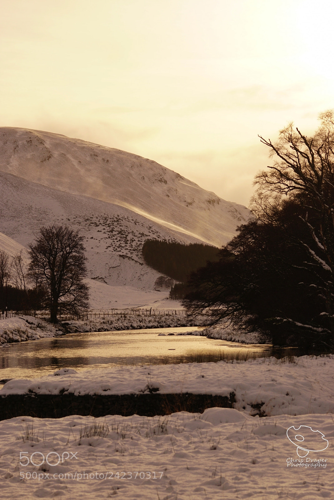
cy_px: 250
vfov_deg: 19.4
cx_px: 167
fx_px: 1459
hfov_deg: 13.1
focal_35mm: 105
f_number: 7.1
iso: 100
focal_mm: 70
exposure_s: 1/500
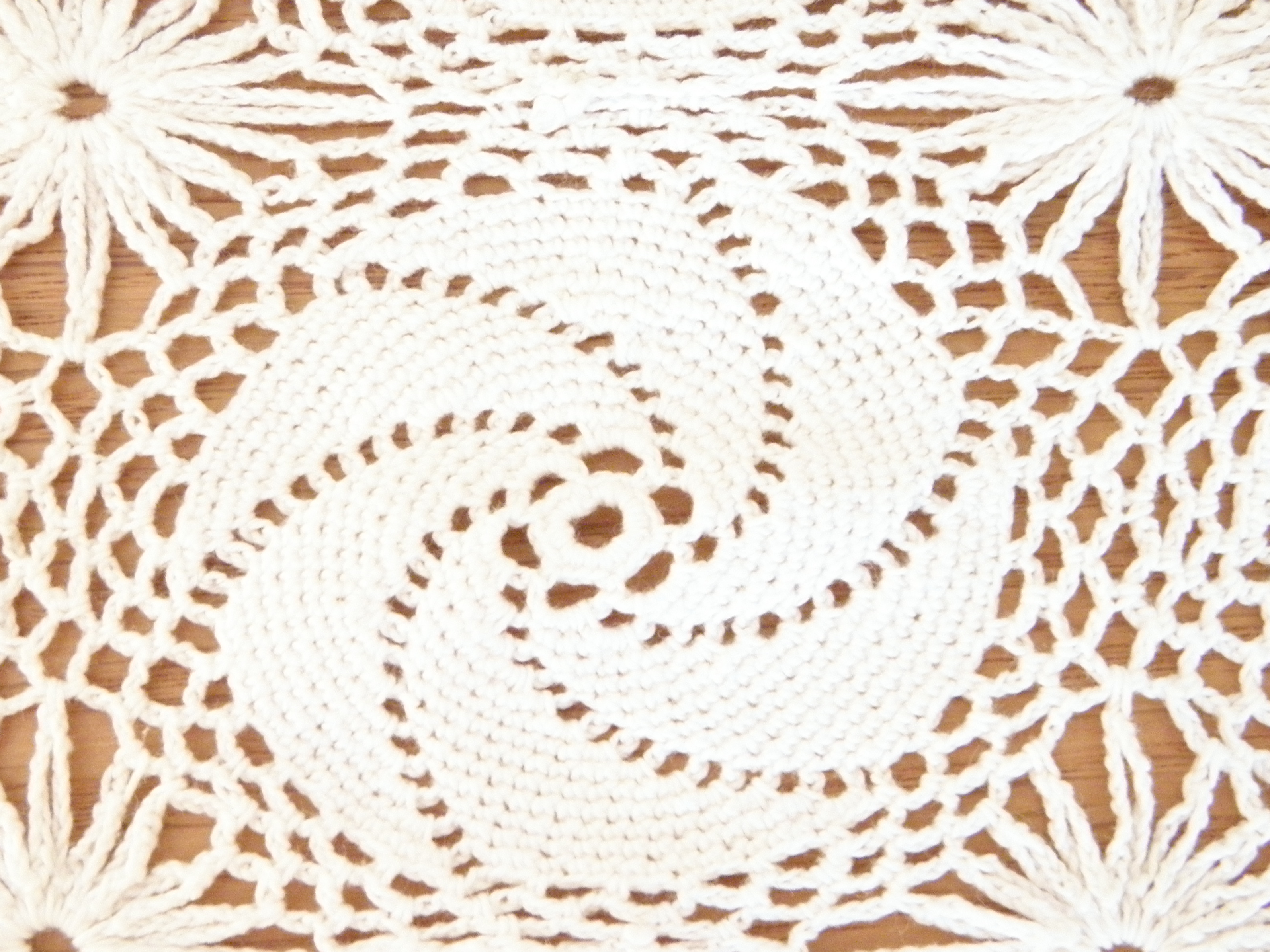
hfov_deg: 37.5
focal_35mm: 51
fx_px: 1871
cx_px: 614
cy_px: 571
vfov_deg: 28.5
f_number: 3.8
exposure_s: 1/2
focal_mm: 7.5
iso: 400
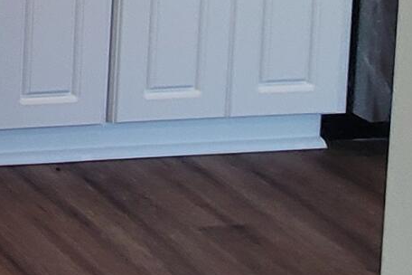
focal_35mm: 89
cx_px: -670
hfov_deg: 13.4
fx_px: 1018
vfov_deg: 11.6
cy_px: -447
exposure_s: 1/60
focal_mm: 2.2
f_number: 2.2
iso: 100
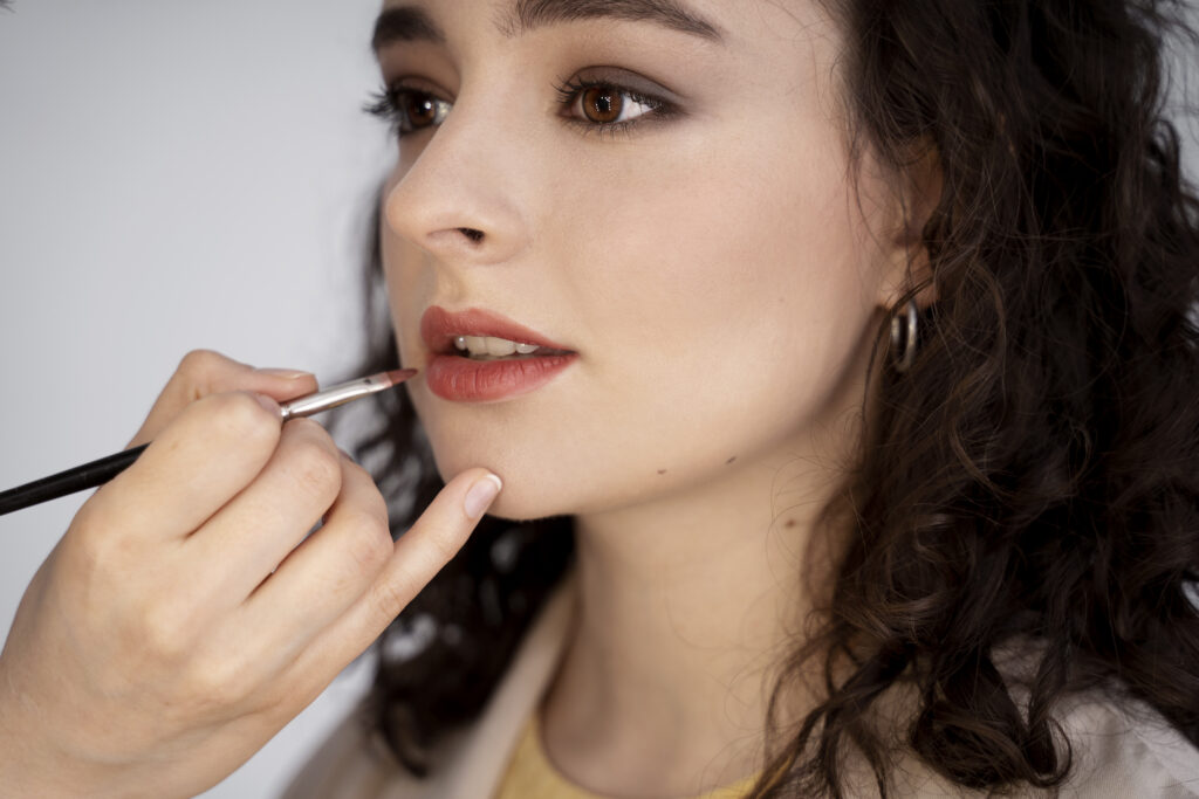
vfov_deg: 18.2
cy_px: 400
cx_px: 600
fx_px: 2498
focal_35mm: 75
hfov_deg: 27.0
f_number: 3.5
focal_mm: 75
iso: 400
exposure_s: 1/160
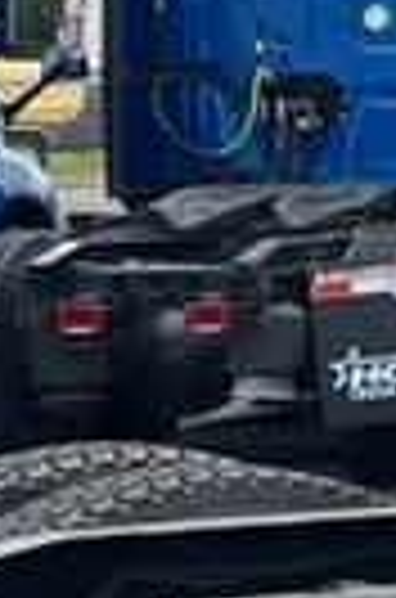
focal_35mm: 220
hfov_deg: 5.4
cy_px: 63
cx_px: 1606
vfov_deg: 9.3
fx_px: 3649
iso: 50
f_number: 1.5
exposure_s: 1/2841
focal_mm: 5.7
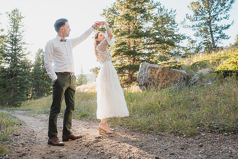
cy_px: 67
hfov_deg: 71.4
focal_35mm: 25
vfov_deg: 51.1
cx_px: 109
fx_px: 165
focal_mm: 18
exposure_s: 1/250
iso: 200
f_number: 2.8
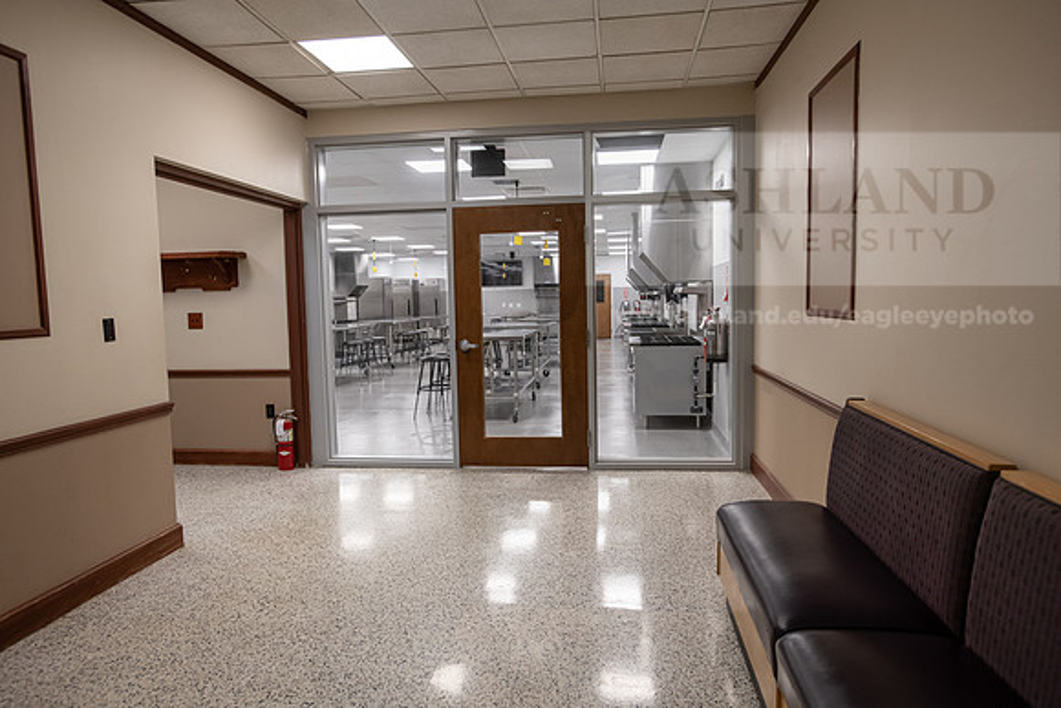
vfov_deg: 53.2
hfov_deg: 73.7
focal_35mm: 24
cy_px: 354
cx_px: 530
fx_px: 707
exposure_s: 1/100
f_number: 5
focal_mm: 24
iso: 1250
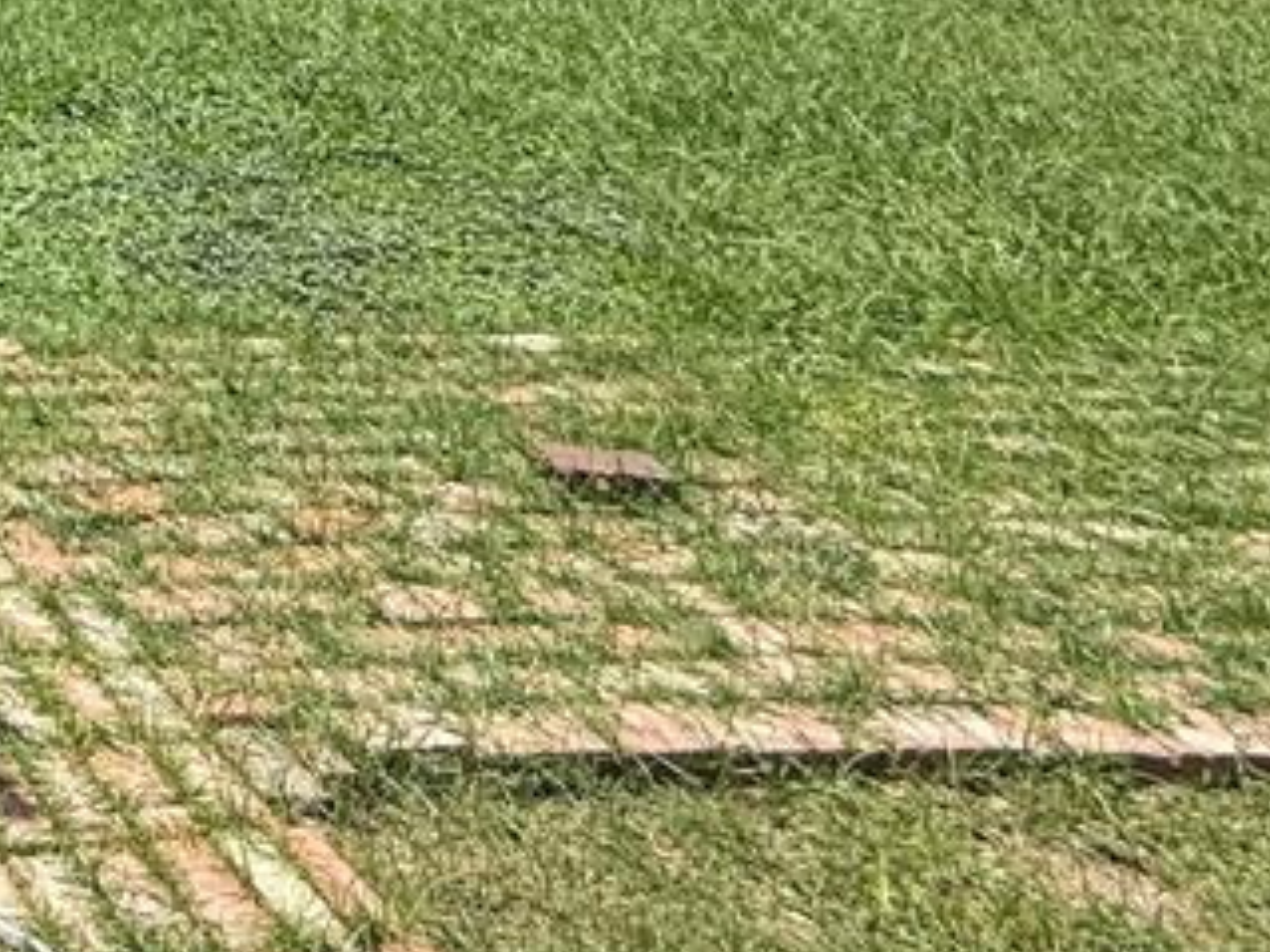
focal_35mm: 45
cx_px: -748
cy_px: -458
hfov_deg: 26.3
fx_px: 1650
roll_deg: +0.0
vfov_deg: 25.0
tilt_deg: +2.1
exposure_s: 1/770
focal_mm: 2.22
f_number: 2.2
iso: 50
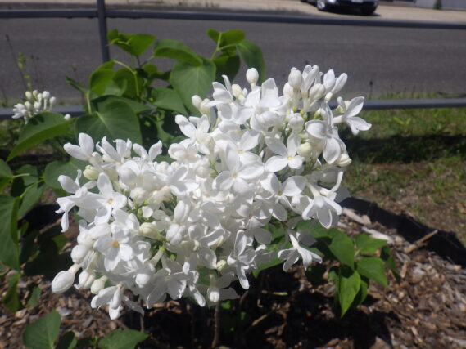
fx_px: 377
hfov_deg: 63.4
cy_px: 174
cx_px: 233
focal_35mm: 28
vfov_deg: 49.8
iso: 125
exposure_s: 1/2000
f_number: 4.2
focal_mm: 5
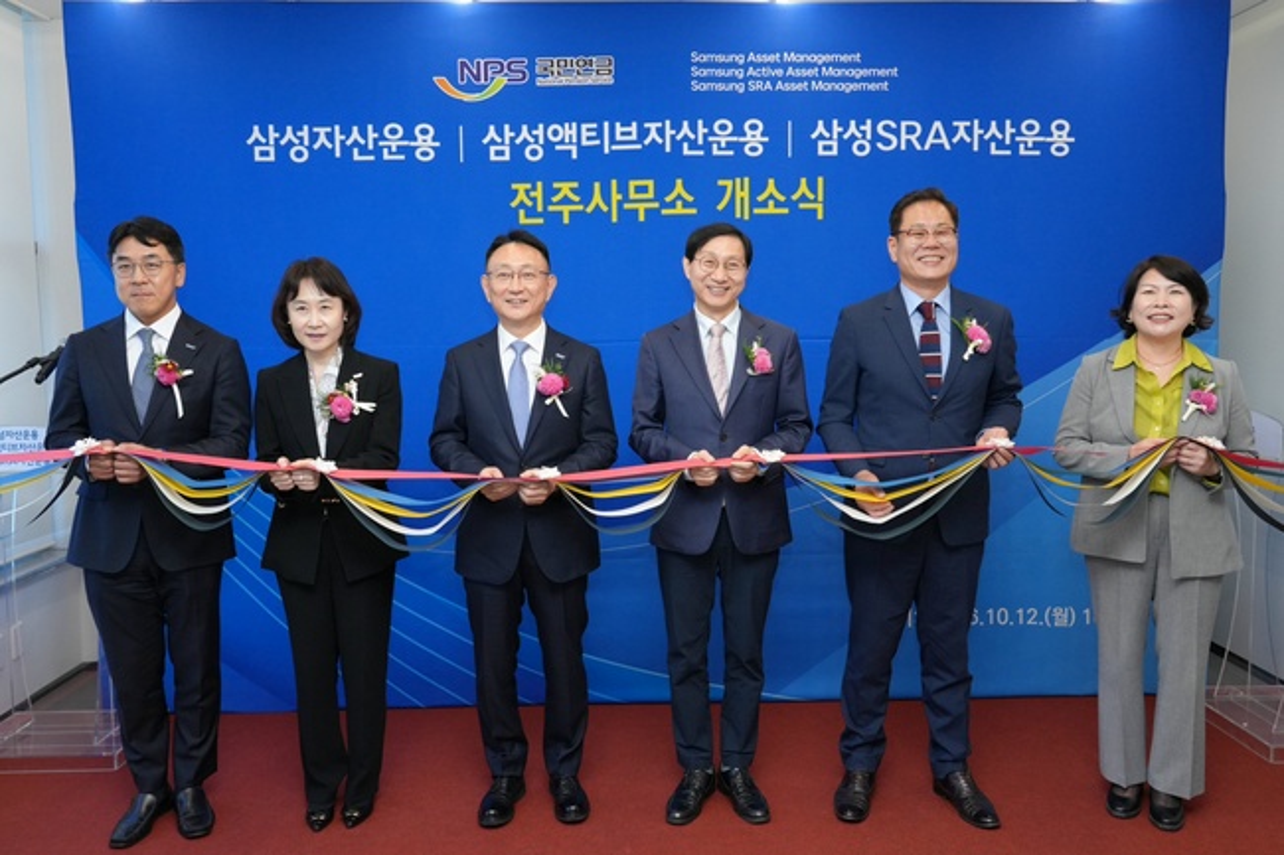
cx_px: 642
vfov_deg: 53.1
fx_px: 856
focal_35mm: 24
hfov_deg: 73.8
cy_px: 428
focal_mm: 24
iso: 1600
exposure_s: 1/250
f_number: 5.6
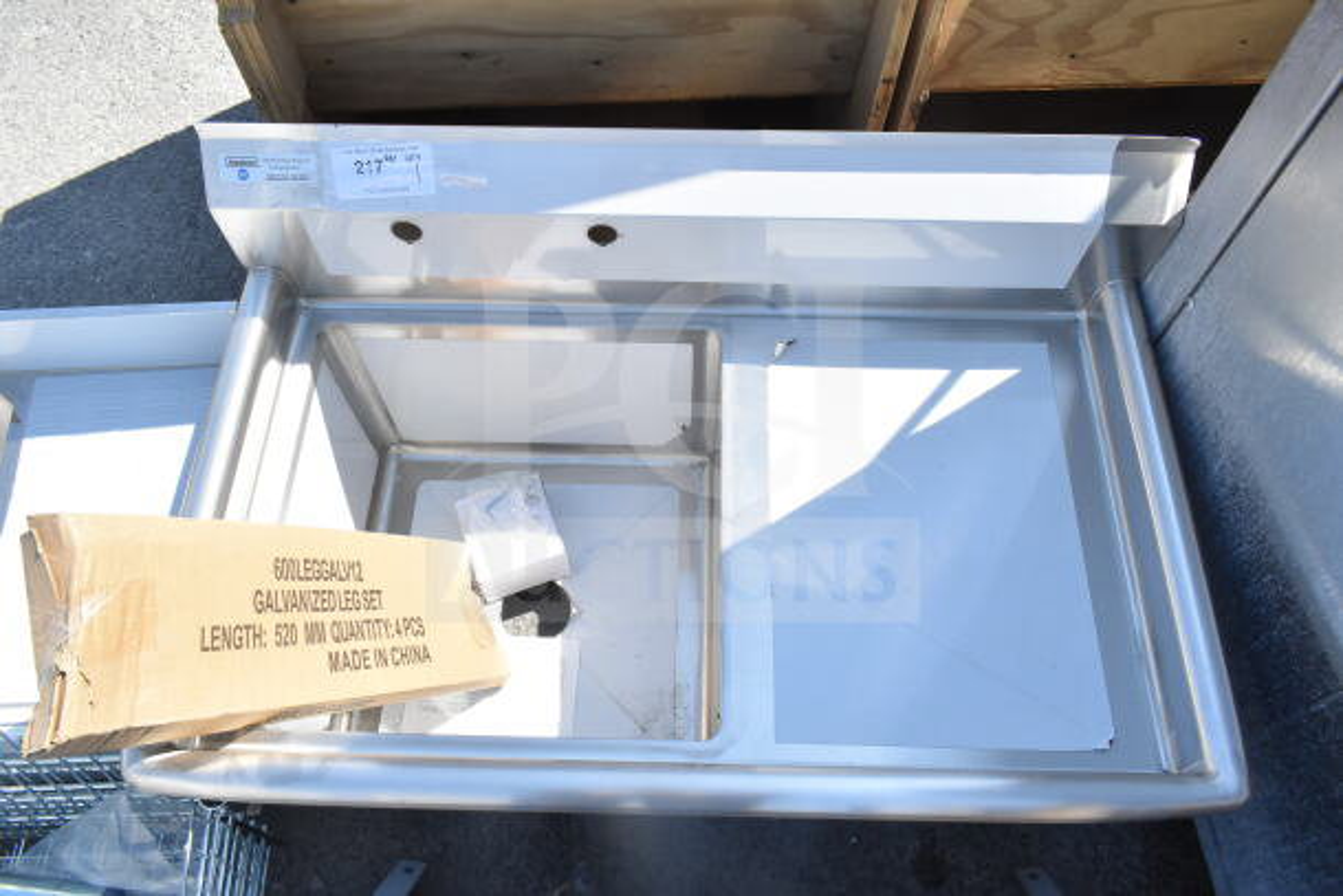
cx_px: 672
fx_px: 1007
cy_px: 448
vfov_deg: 48.0
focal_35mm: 27
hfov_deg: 67.4
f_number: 11
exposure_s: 1/800
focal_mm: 18
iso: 1600
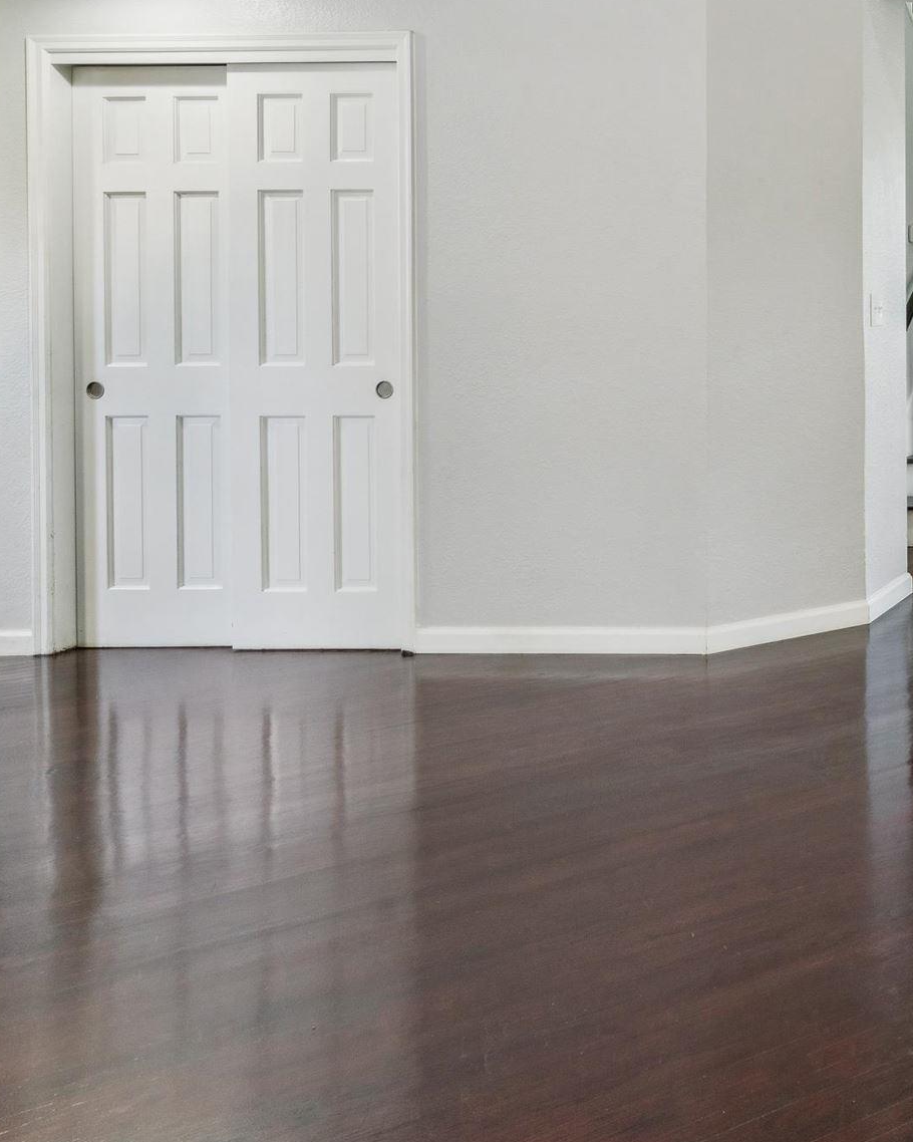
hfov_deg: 26.4
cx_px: 1387
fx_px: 1352
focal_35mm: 40
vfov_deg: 44.2
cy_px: 282
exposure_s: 1/13
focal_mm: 15.8
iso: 400
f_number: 13
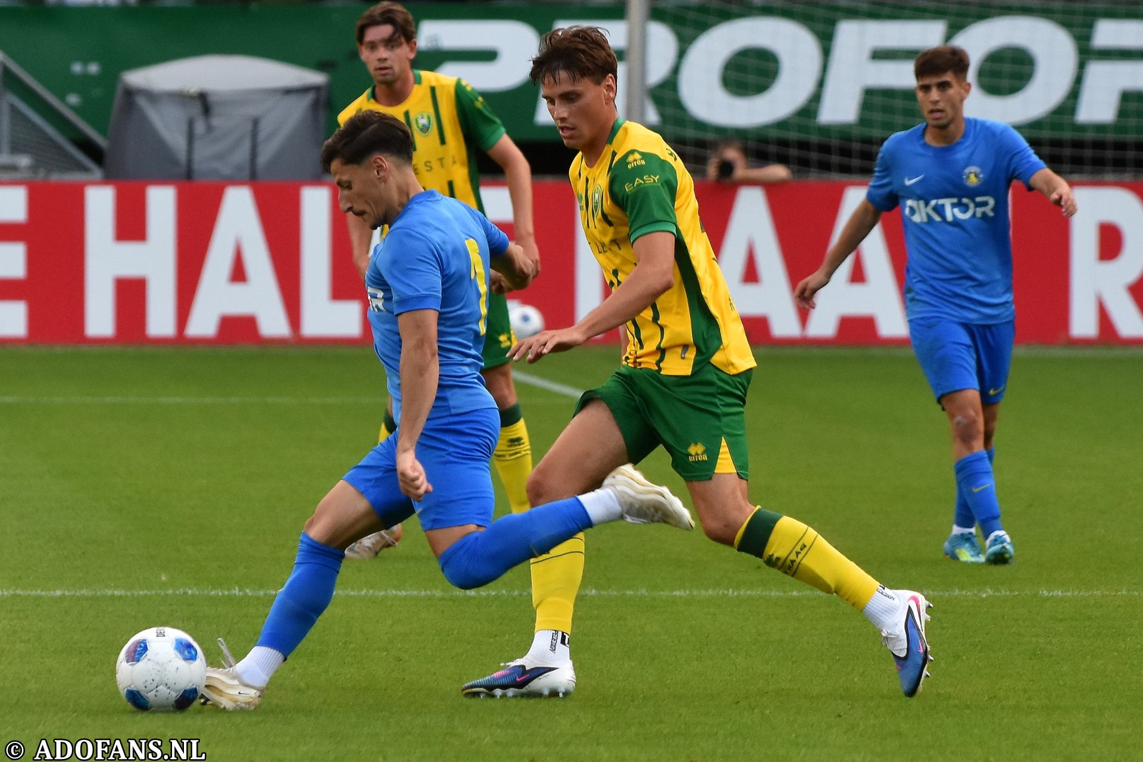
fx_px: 9524
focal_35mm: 300
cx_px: 572
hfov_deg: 6.9
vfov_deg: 4.6
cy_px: 381
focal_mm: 200
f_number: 4
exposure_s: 1/1000
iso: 640
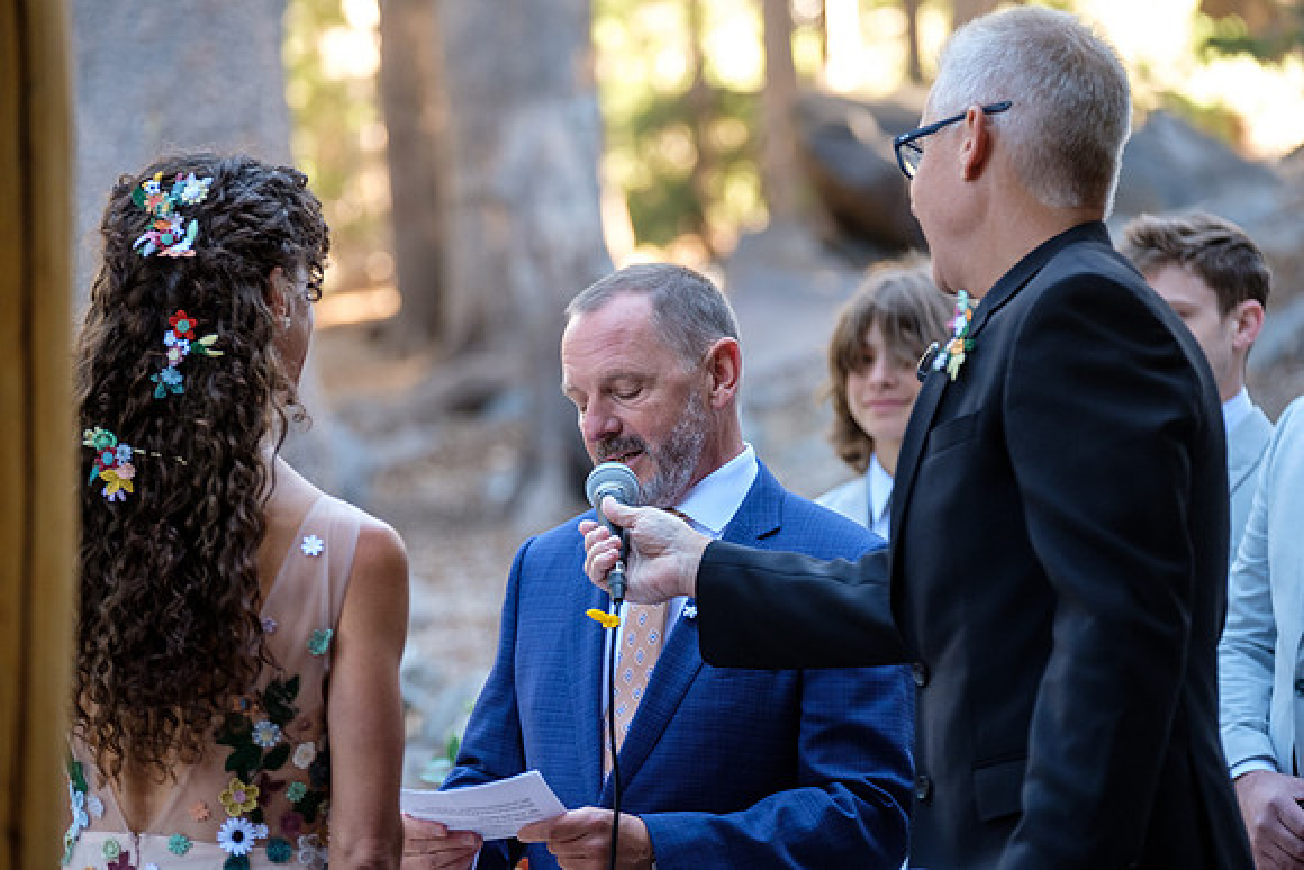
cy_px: 435
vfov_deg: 8.6
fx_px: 5760
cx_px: 652
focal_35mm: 159
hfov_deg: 12.9
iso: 1000
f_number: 2.8
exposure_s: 1/150
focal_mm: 106
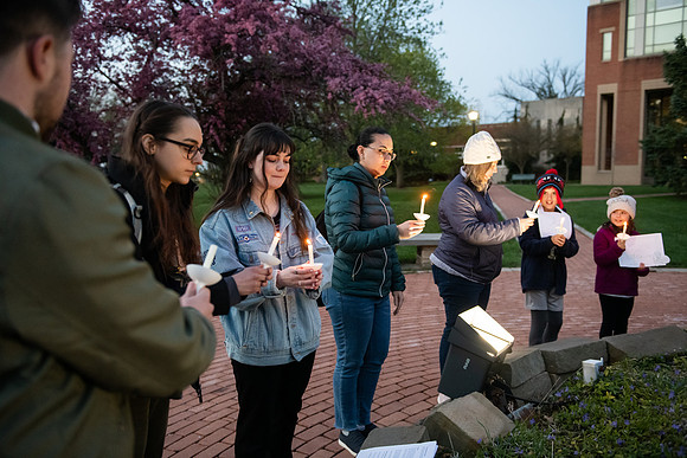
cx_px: 344
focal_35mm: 32
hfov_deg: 58.7
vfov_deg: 41.1
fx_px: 611
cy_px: 229
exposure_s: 1/160
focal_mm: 32
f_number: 3.2
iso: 4000
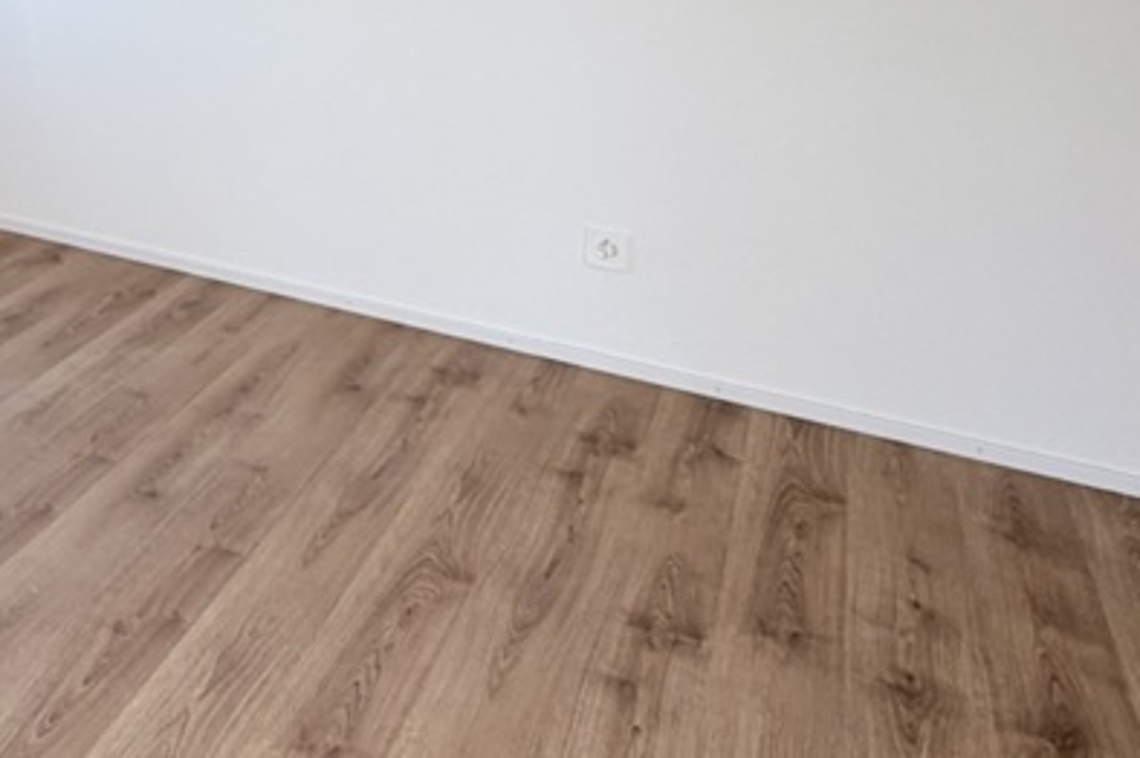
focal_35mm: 37
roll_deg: +0.9
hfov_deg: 46.5
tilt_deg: -4.0
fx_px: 1171
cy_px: -78
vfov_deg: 31.7
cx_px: 98
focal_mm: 2.22
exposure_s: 1/121
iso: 80
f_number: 2.2
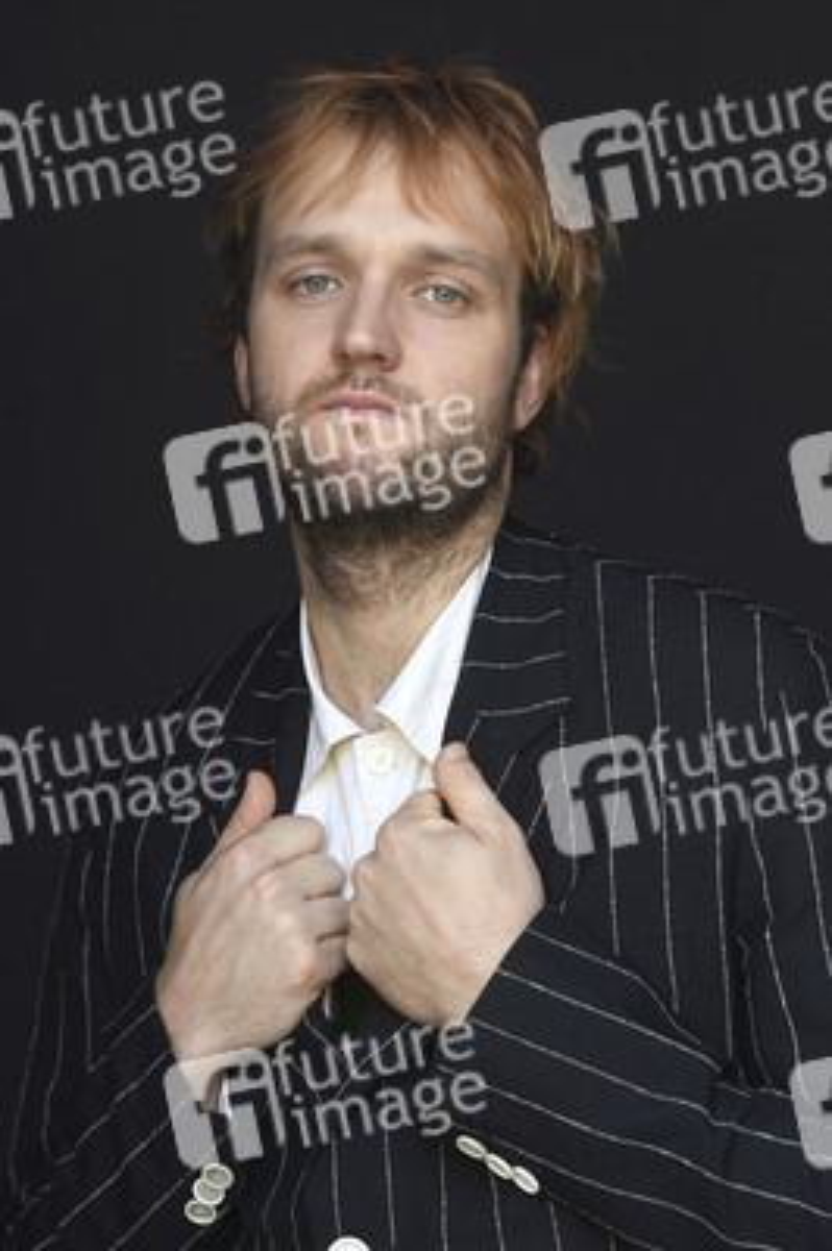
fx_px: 3472
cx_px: 416
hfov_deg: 13.7
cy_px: 626
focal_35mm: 100
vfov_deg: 20.4
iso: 800
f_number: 5
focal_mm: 100
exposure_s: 1/320
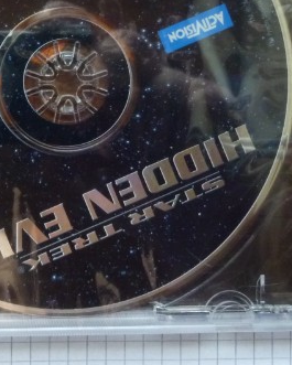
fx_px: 637
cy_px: 71
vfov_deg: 31.1
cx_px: -7
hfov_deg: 24.5
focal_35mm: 59
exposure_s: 1/30
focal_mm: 4.5
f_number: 3.3
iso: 400
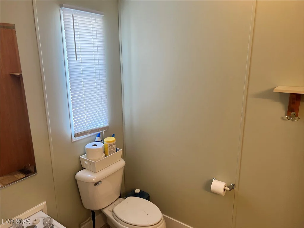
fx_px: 228
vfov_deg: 53.1
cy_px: 114
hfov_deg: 67.3
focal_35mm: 26
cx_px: 152
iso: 100
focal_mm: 5.7
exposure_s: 1/120
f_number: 1.5
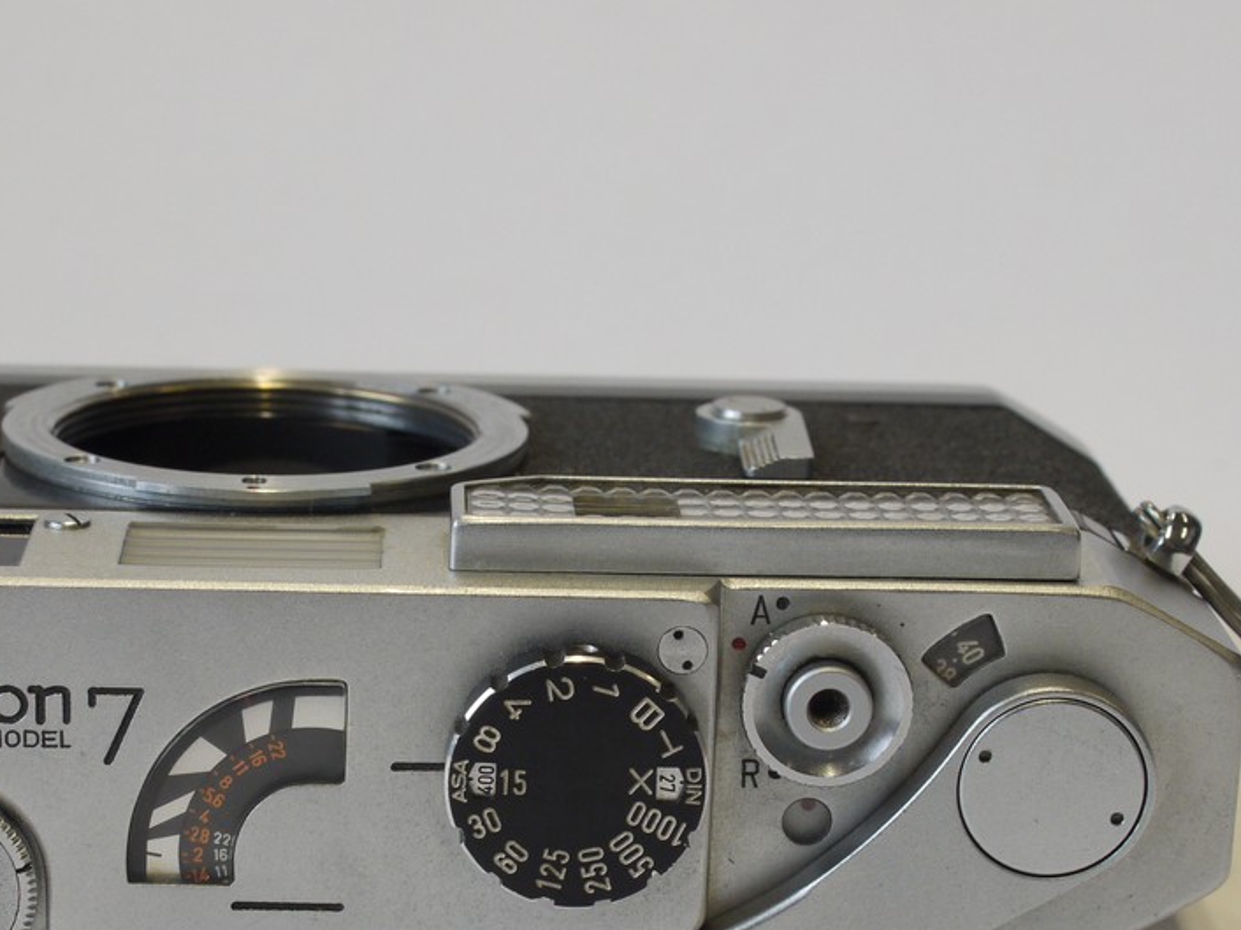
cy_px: 723
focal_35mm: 102
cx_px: 413
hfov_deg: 19.2
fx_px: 3656
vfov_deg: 14.4
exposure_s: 1/40
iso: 400
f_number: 8
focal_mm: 30
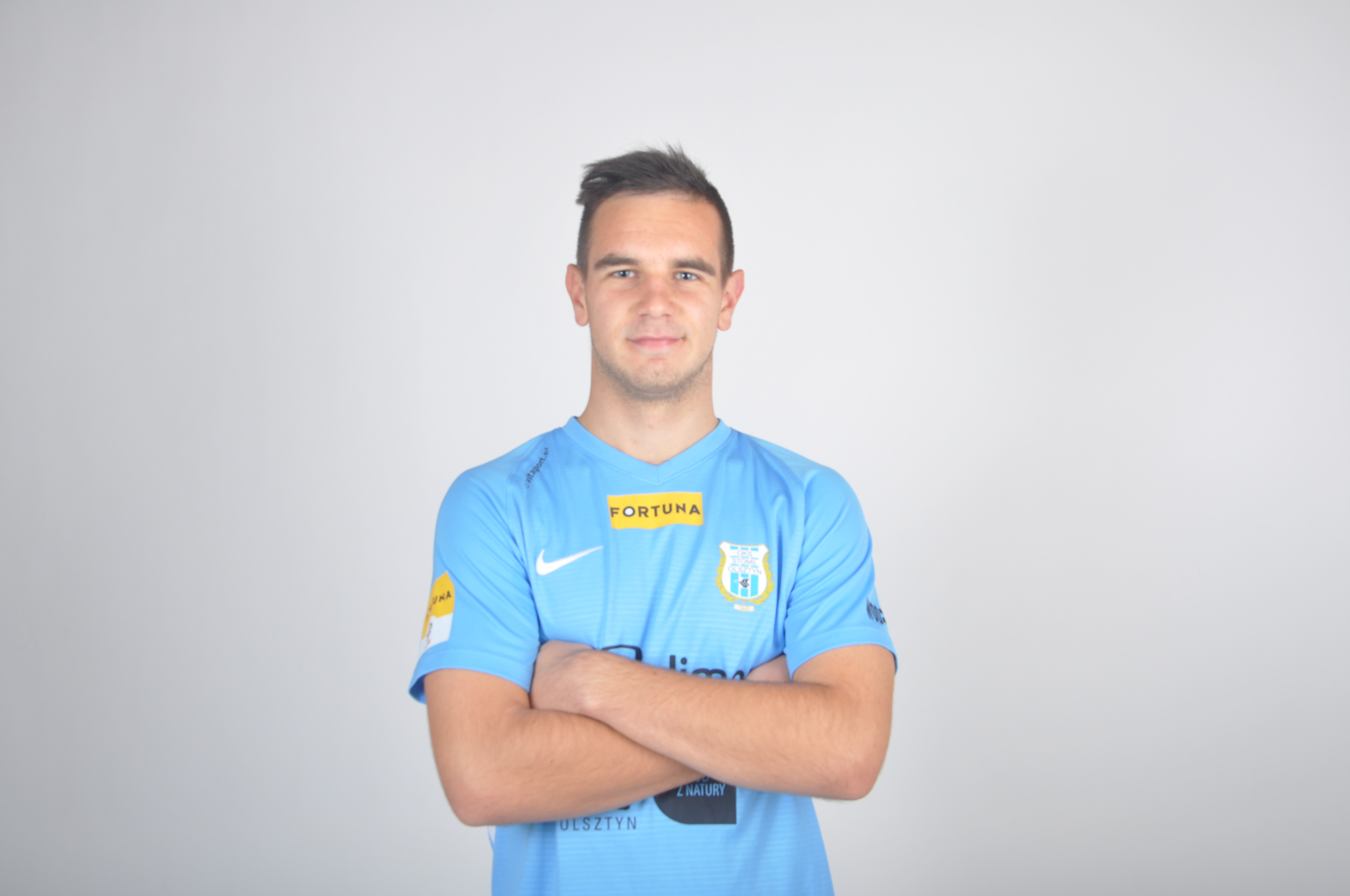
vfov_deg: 26.4
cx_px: 675
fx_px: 1910
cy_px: 448
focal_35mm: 51
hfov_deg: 38.9
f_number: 8
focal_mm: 34
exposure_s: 1/160
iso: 200
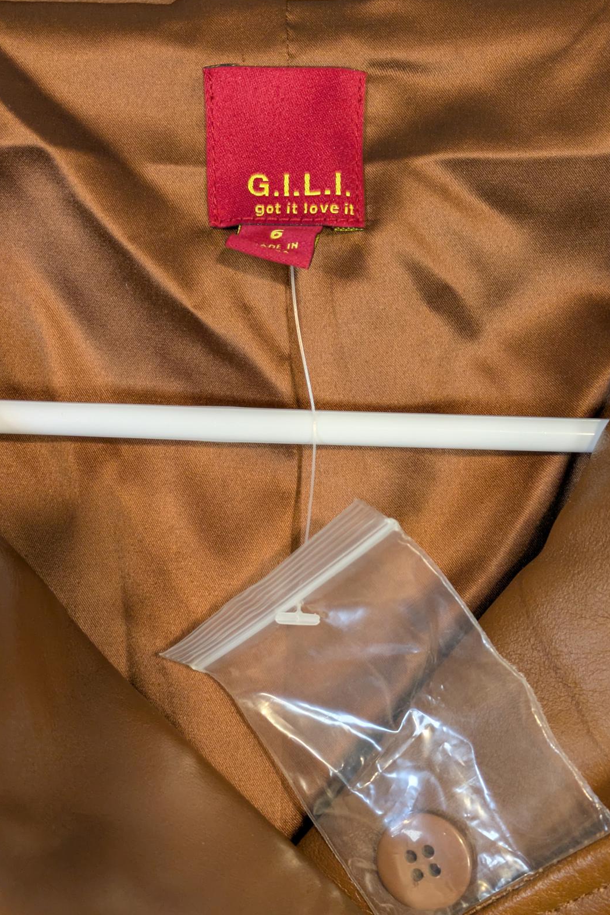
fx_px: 1372
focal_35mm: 54
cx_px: 347
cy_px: 459
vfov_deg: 36.9
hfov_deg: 25.0
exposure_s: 1/60
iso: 142
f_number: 1.89
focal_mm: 5.43
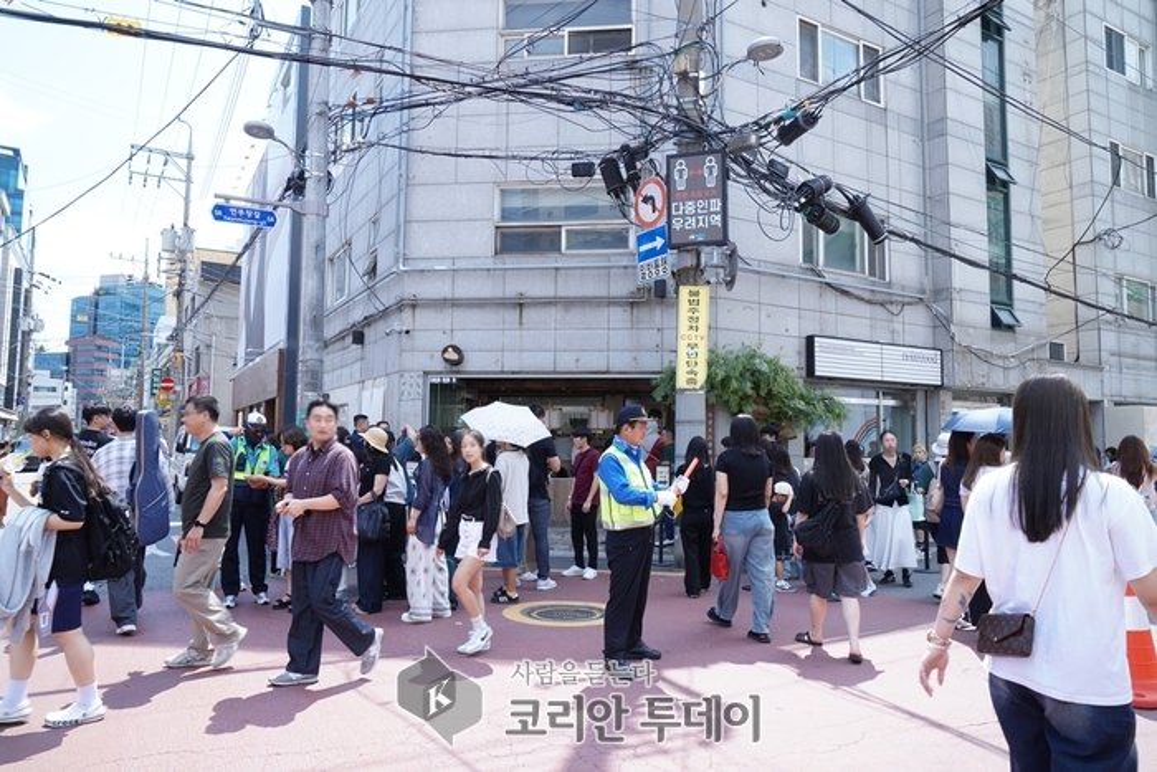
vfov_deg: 53.2
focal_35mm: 24
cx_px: 578
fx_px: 771
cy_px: 386
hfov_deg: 73.7
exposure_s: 1/160
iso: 800
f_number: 16
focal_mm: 24
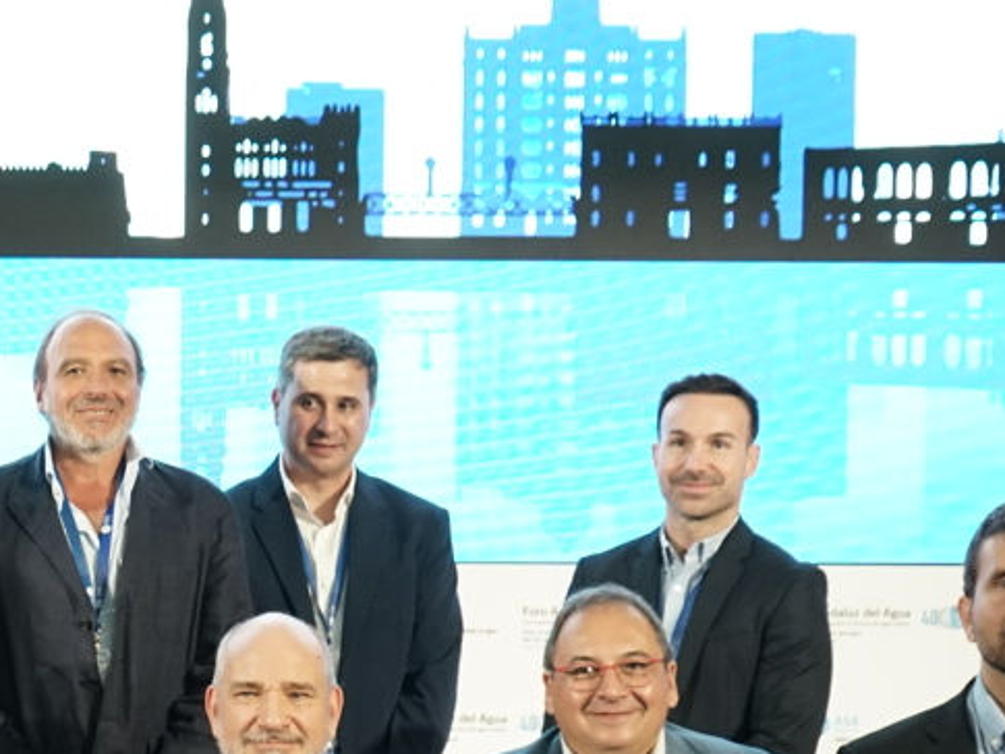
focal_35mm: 93
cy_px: 783
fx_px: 2701
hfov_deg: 20.3
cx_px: -52
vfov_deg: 15.6
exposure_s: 1/125
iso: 1250
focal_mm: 29
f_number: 3.5
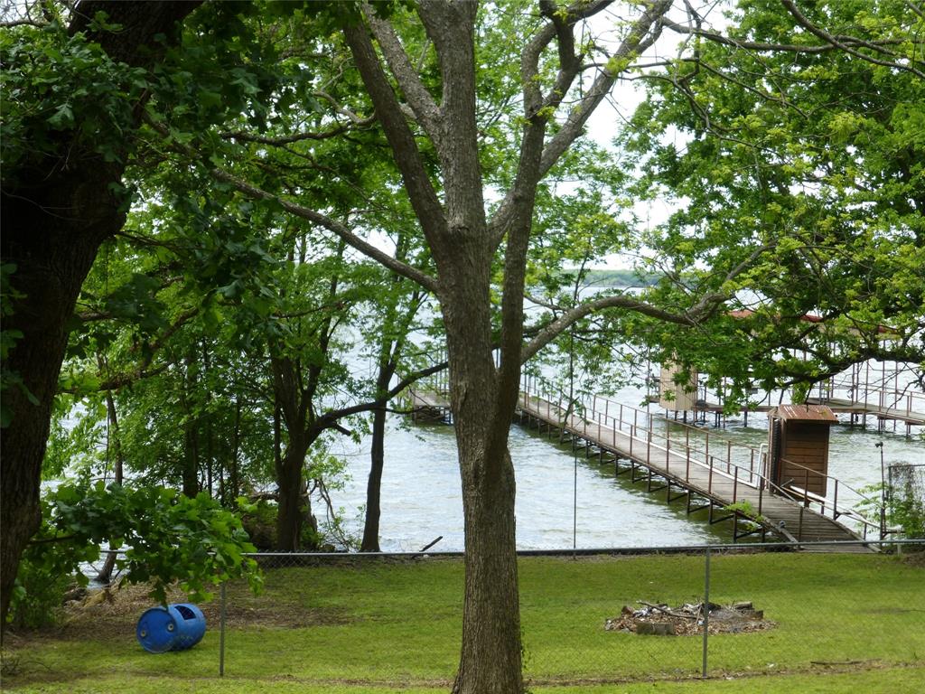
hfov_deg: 26.0
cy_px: 347
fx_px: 2004
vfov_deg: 19.6
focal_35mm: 75
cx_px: 462
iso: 100
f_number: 5
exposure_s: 1/200
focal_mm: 13.3
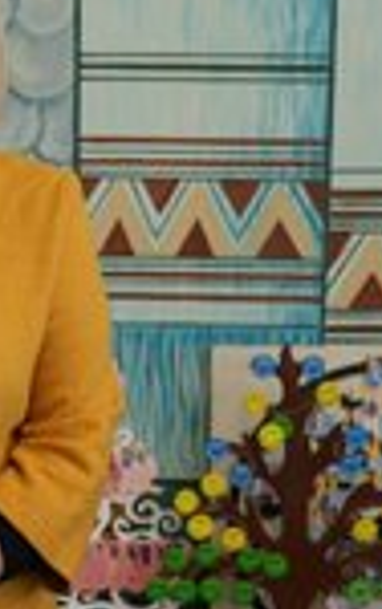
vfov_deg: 19.6
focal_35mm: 106
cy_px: 343
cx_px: -110
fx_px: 1762
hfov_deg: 12.0
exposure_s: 1/100
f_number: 3.2
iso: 250
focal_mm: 39
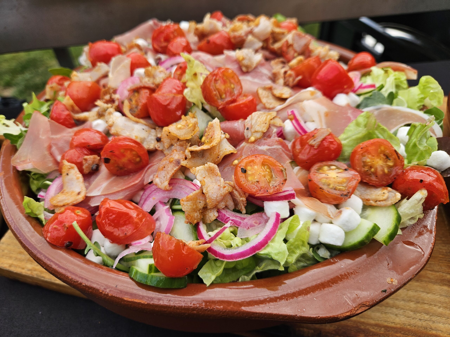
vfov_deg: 58.9
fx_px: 299
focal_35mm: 23
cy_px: 168
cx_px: 225
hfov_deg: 73.9
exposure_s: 1/364
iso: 25
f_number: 1.8
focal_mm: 5.4
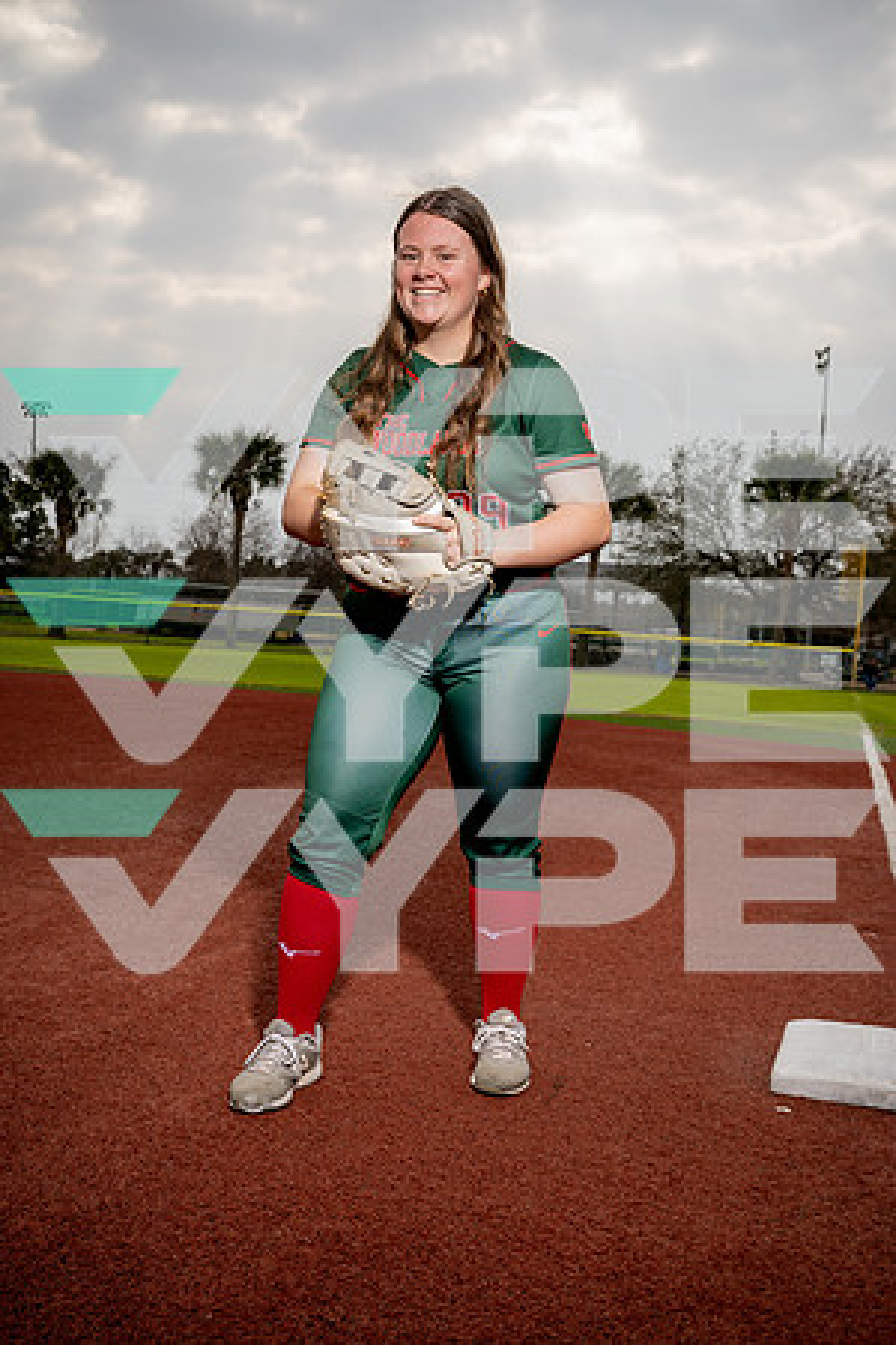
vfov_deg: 51.9
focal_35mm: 37
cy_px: 672
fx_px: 1381
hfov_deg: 35.9
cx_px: 448
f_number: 8
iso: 100
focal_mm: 37
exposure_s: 1/250
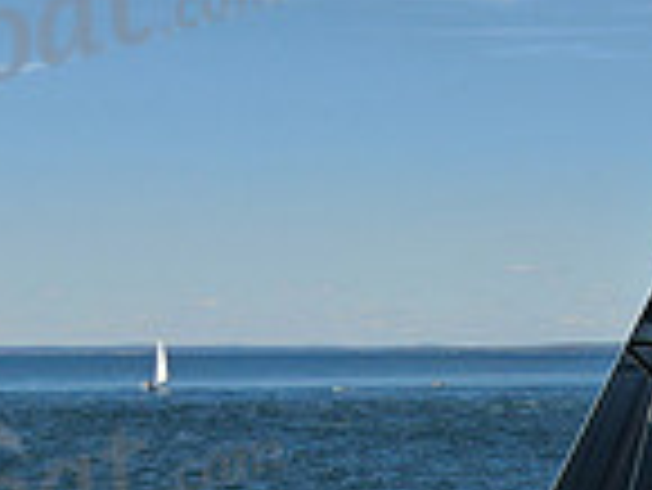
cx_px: 549
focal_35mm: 108
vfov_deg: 13.0
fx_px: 2036
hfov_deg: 18.0
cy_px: 717
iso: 100
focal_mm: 4.78
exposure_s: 1/1600
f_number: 2.9
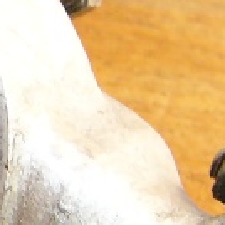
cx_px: -188
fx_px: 1088
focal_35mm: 148
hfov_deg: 11.0
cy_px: 126
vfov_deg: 11.8
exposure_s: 1/30
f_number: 2.8
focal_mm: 4.6
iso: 200
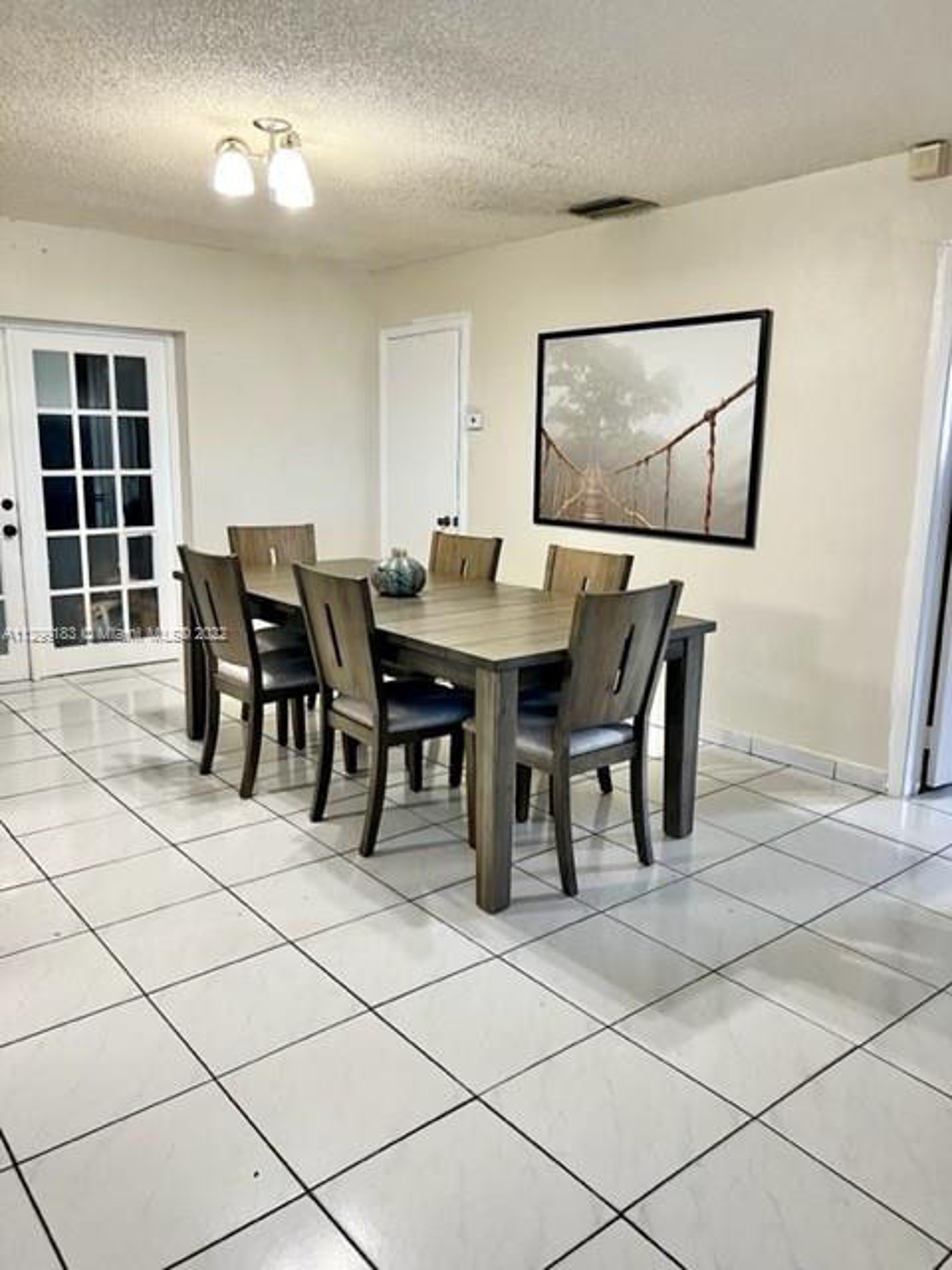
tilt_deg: -10.5
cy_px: 635
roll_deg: -0.5
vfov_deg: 67.3
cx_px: 476
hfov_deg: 53.1
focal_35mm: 26
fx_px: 953
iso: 250
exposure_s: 1/60
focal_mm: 5.7
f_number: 1.5
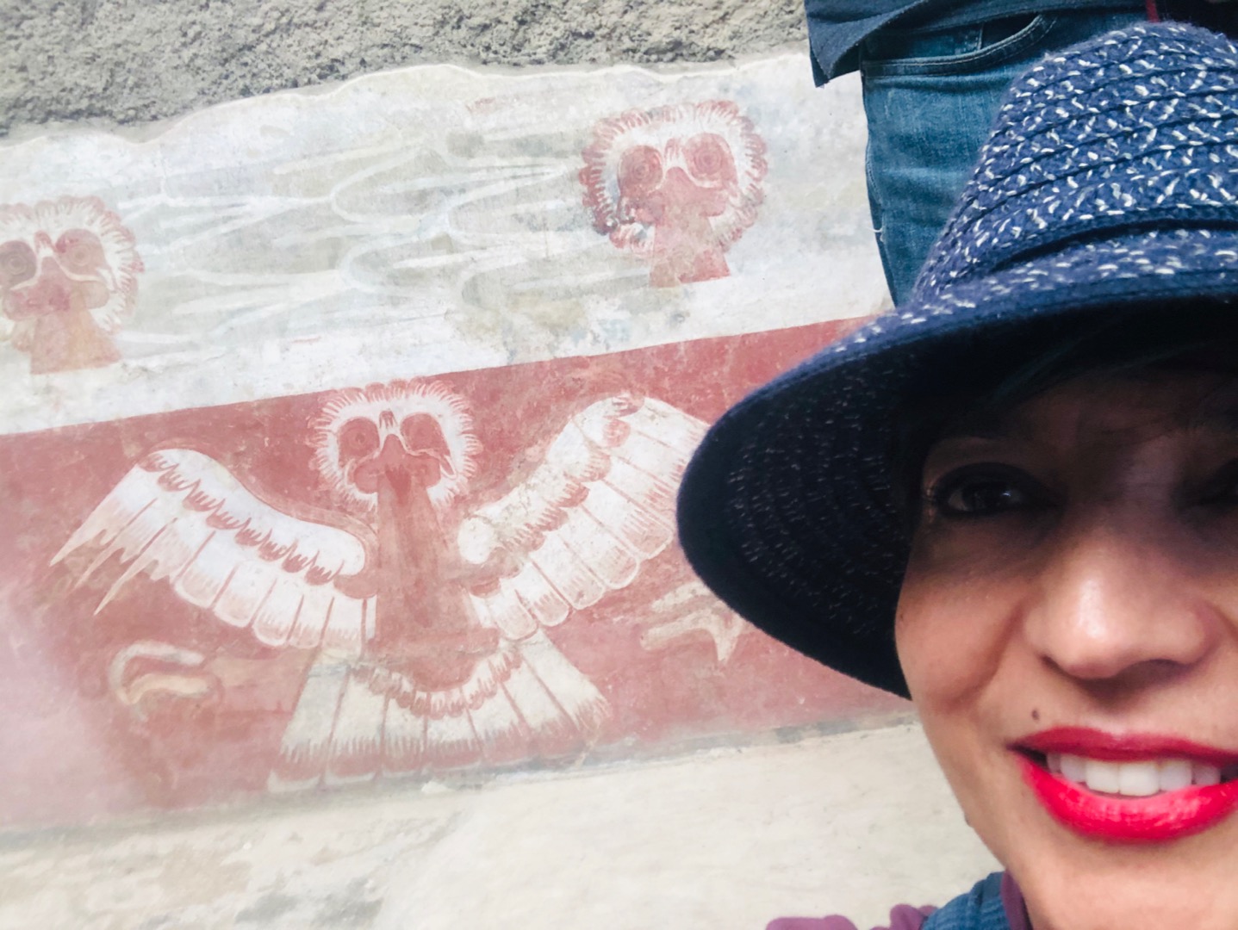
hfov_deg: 56.8
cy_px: 465
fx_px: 1145
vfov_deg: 44.2
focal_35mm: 32
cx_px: 619
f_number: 2.2
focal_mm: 2.87
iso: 100
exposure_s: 1/60
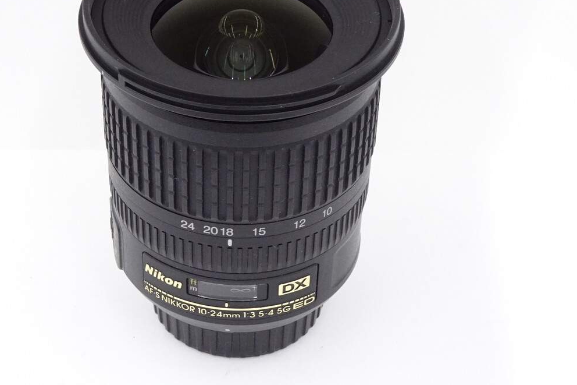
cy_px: 123
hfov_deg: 26.0
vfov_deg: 17.4
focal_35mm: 78
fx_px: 1250
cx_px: 244
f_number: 4.5
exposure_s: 1/80
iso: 640
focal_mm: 10.59
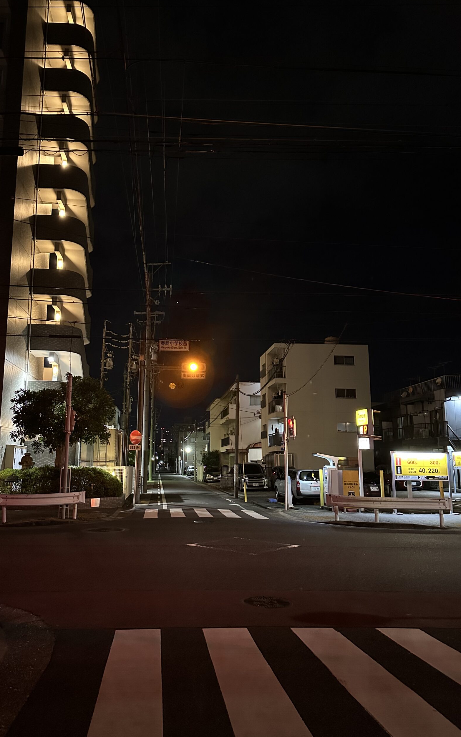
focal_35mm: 26
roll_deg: -0.8
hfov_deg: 47.4
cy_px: 372
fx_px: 523
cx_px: 187
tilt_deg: +10.4
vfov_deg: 70.4
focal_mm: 6.86
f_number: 1.78
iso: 1250
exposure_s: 1/30
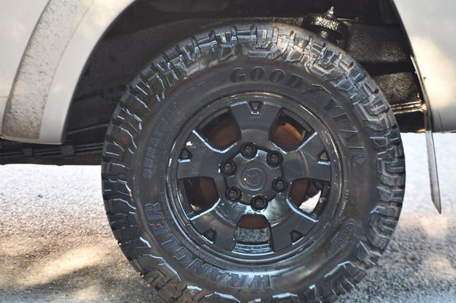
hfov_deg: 11.0
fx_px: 2368
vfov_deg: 7.3
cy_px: 165
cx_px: 249
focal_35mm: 187
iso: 1400
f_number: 4.8
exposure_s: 1/125
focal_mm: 112
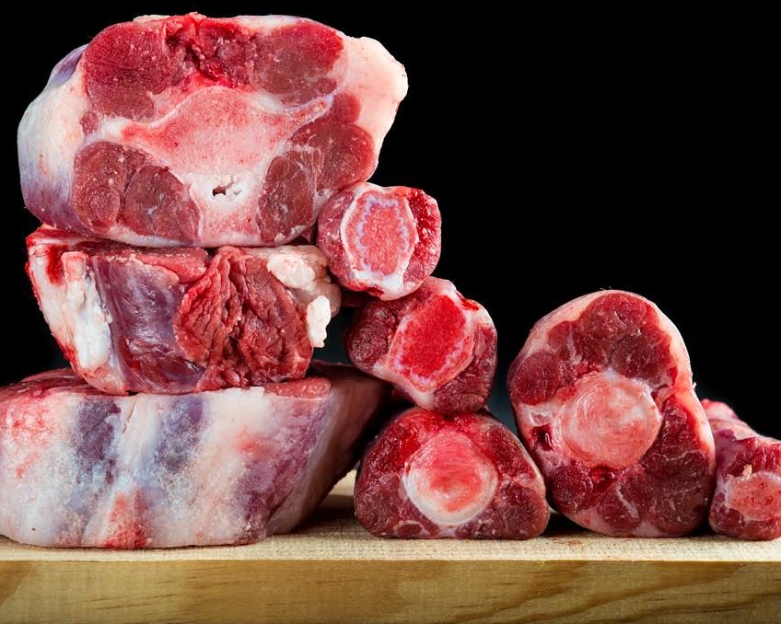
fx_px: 2750
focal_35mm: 119
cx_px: 360
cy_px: 312
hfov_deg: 16.2
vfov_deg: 13.0
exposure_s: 1/250
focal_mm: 105
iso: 100
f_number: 13
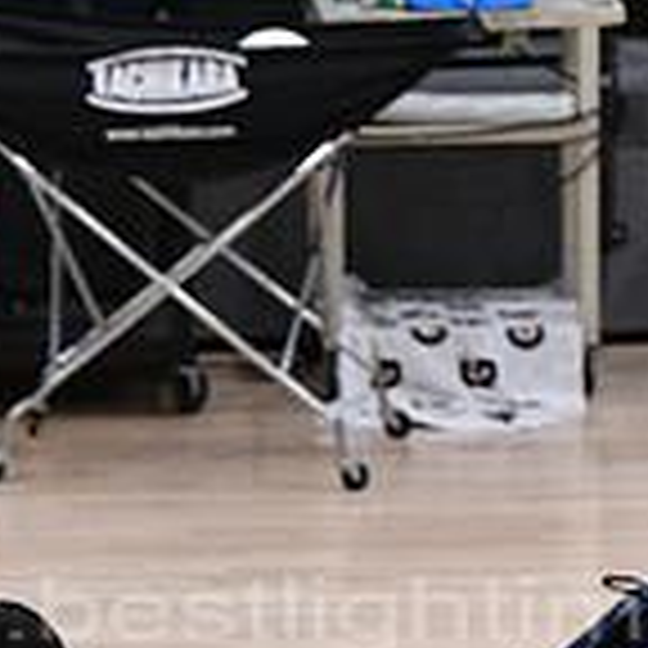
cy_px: 1116
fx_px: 12580
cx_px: 475
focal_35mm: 594
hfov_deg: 3.0
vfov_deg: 2.9
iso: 6400
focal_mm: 116
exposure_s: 1/1250
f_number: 3.2
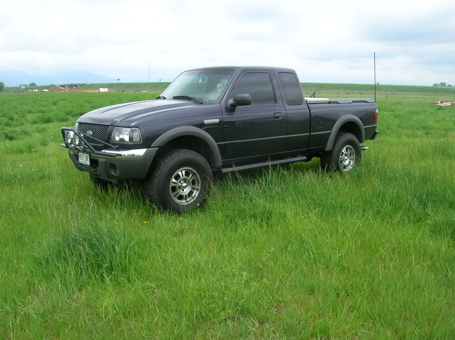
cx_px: 228
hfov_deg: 54.0
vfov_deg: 41.7
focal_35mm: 34
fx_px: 446
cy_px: 170
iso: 50
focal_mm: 5.7
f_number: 4.9
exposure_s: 1/245
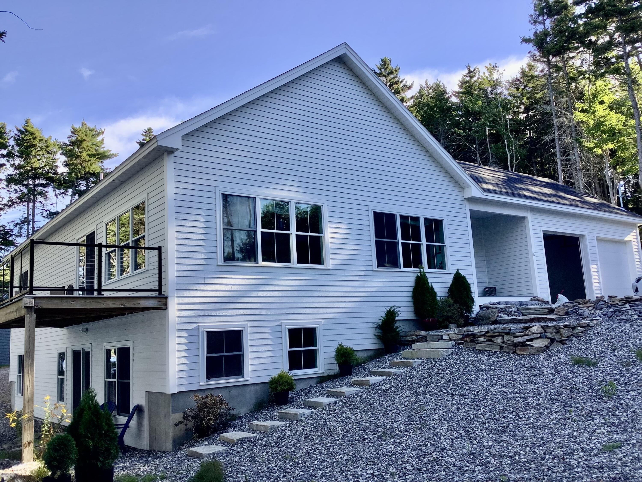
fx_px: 575
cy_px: 241
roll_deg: +2.1
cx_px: 321
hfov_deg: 58.4
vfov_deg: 45.4
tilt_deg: +10.1
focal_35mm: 31
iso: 25
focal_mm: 3.3
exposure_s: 1/220
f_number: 2.4
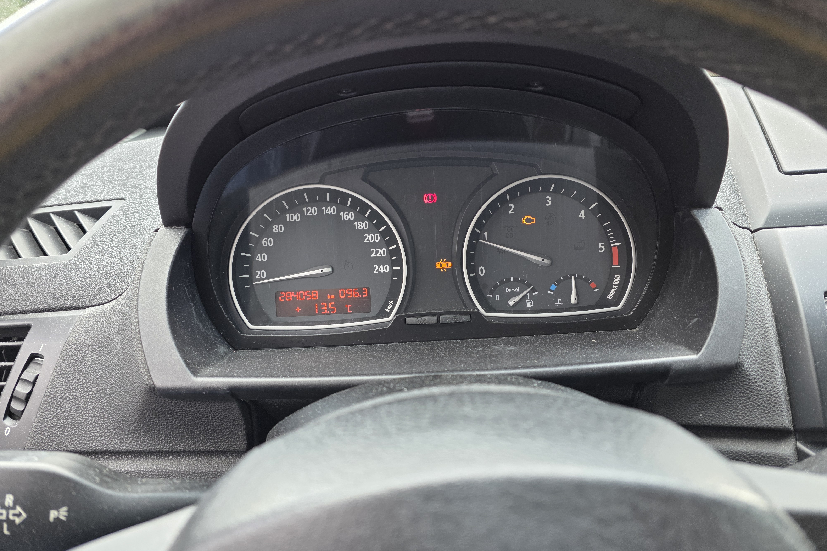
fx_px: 551
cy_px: 260
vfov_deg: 53.1
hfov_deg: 73.7
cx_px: 414
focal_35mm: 24
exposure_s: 1/180
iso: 100
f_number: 1.7
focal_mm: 6.3
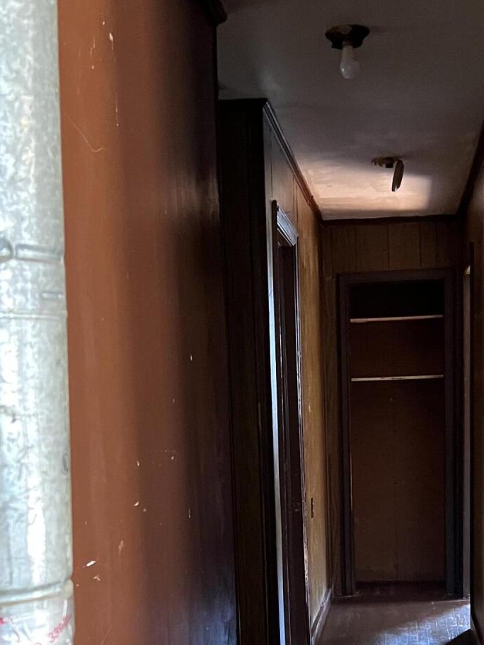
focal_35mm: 57
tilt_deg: -7.7
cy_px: 549
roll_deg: +0.9
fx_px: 1063
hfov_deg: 25.5
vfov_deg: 32.5
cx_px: 324
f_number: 1.5
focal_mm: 5.7
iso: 500
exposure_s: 1/57
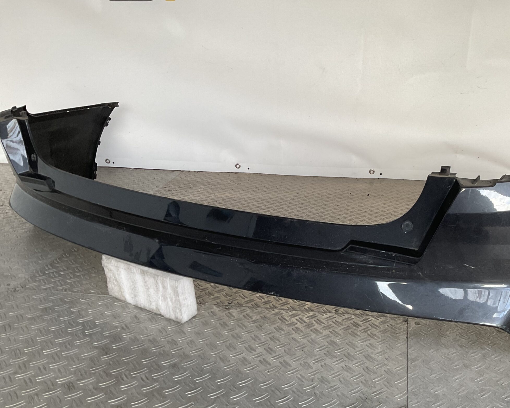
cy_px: 248
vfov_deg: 39.9
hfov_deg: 48.5
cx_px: 329
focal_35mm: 37
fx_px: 558
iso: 64
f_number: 1.8
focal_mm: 3
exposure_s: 1/100
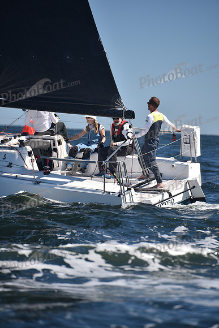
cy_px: 164
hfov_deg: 6.9
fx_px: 1824
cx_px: 110
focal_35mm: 200
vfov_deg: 10.3
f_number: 4
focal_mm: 200
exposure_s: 1/1000
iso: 200
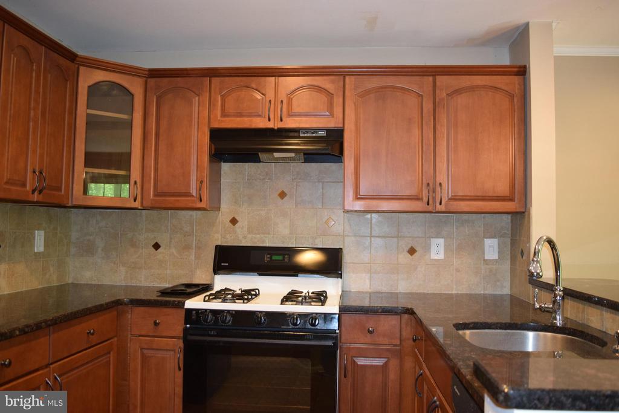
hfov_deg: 59.5
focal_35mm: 32
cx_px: 310
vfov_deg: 41.7
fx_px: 542
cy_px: 206
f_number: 3.8
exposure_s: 1/60
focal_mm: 21
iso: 1000
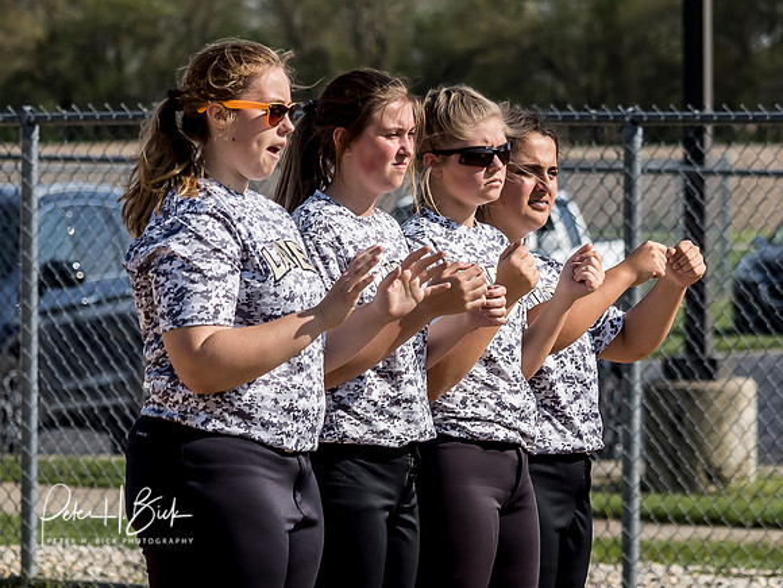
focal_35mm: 408
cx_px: 401
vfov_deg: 3.6
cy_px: 305
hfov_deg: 4.9
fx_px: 9236
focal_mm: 100
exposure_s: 1/2000
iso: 250
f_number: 4
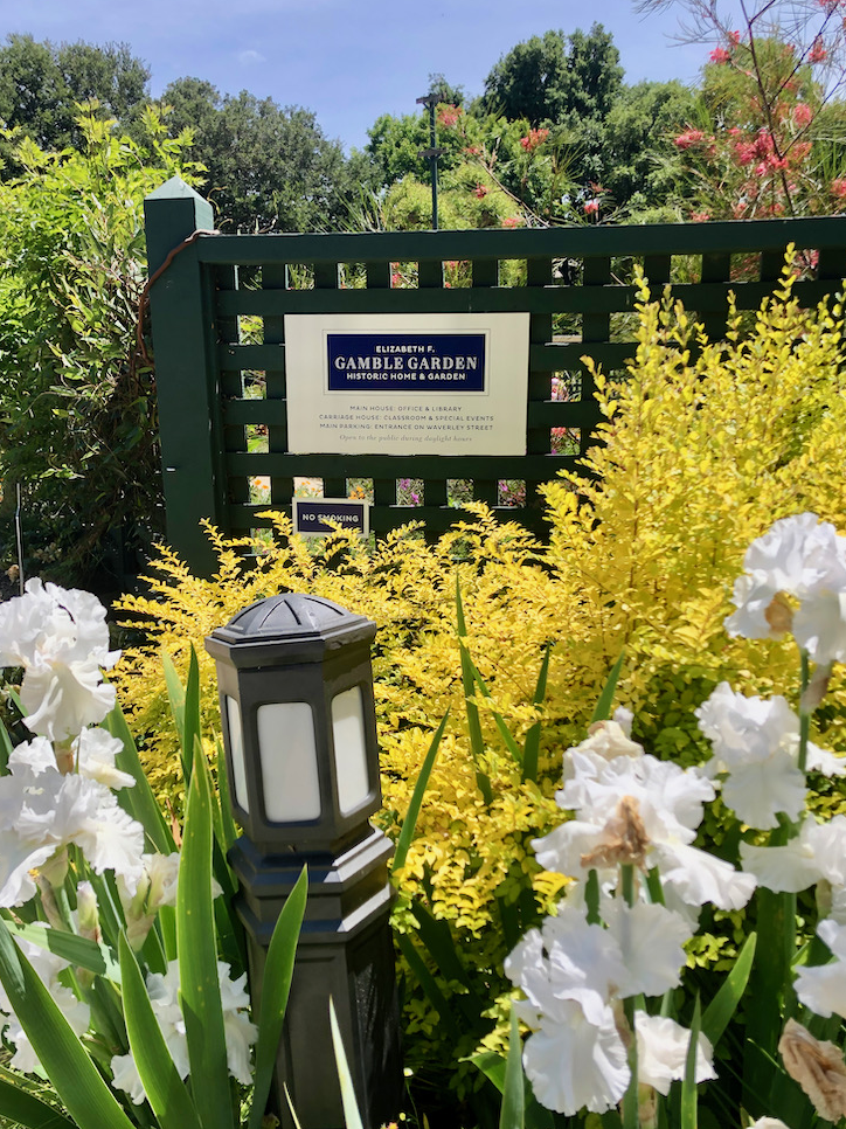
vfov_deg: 61.7
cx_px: 412
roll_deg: +1.3
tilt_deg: -10.1
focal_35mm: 29
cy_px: 576
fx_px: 945
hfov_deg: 48.2
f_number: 1.8
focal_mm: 3.99
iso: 20
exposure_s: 1/704
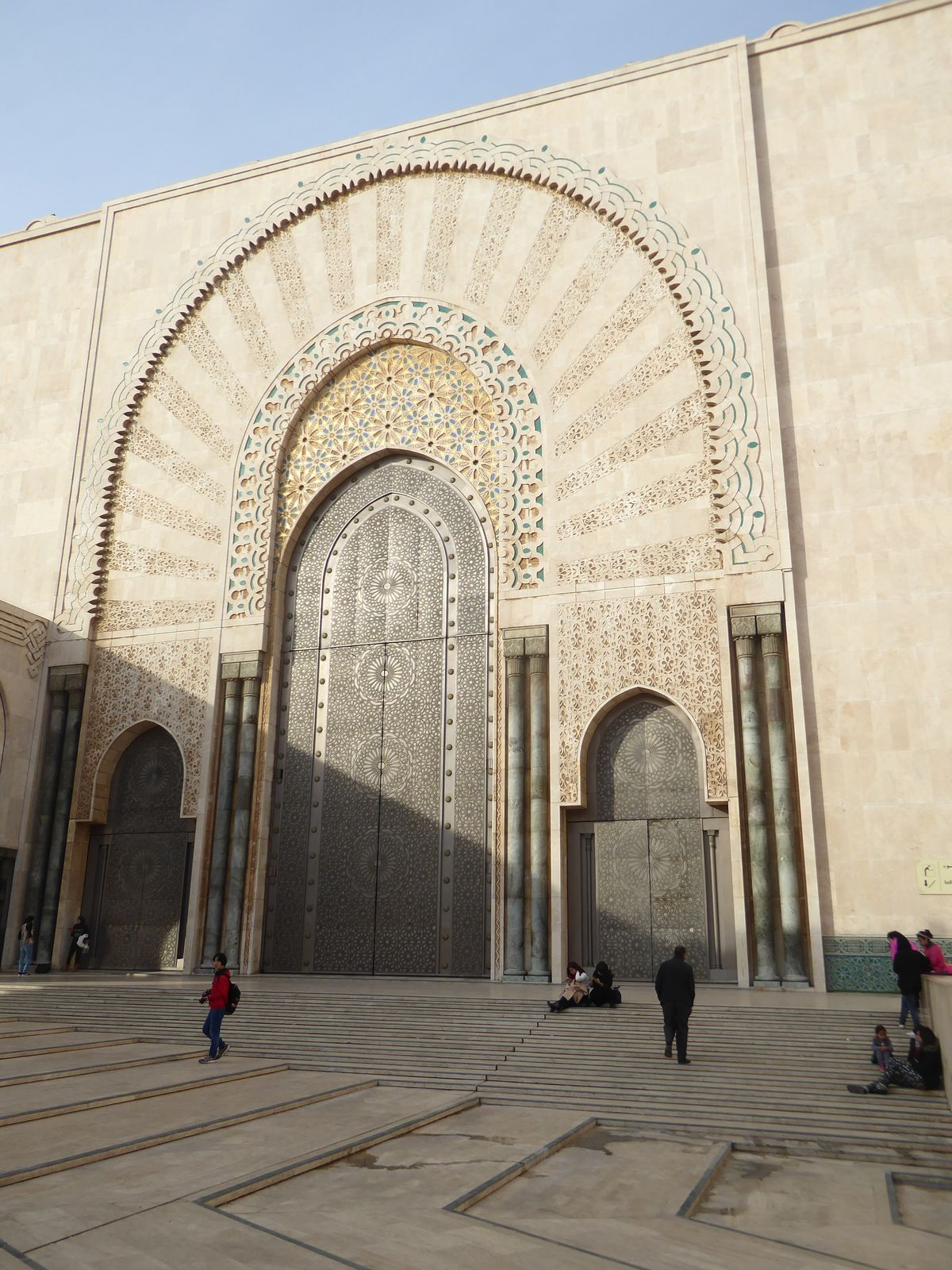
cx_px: 476
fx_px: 1063
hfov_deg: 48.2
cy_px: 635
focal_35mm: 29
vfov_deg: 61.7
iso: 80
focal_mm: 5
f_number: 3.5
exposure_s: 1/640
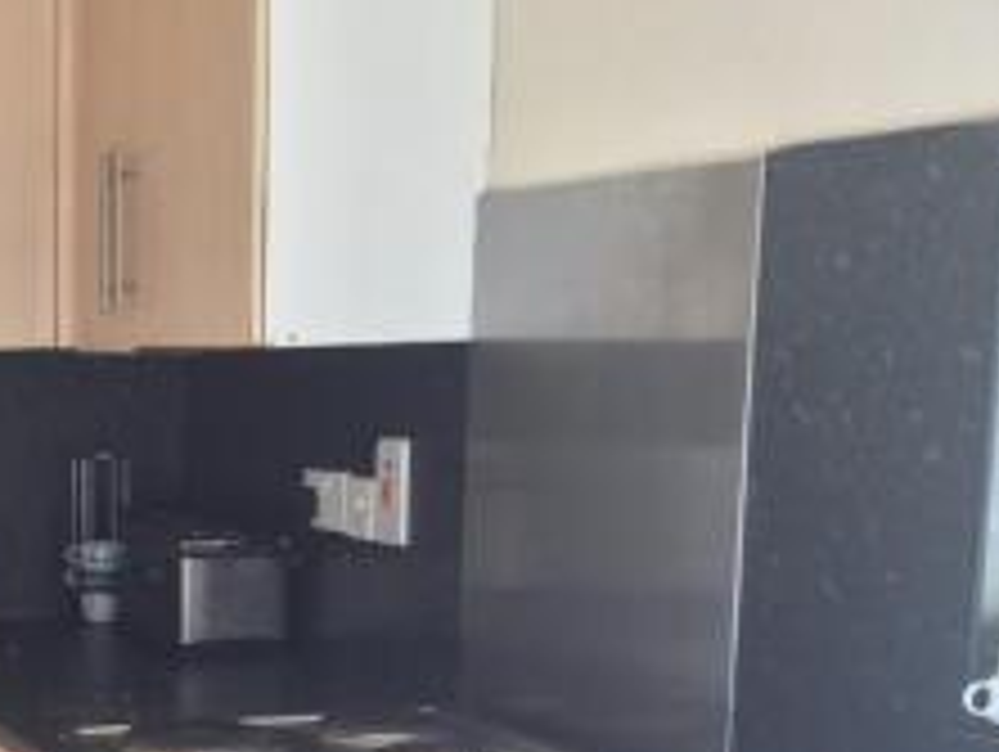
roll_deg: +1.9
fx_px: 2196
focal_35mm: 76
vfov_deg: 19.0
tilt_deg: -9.2
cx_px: -178
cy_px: 723
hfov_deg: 23.6
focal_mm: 4.15
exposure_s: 1/50
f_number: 2.2
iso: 32
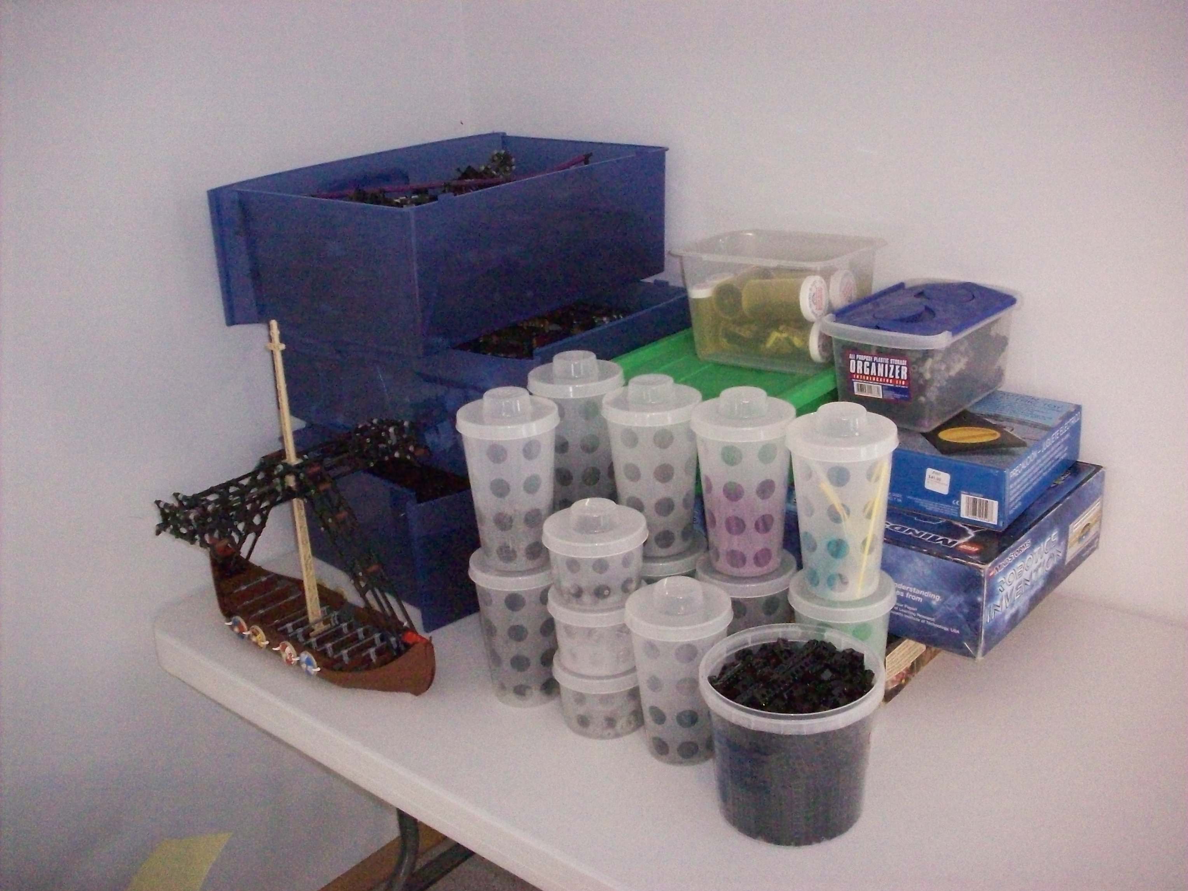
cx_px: 594
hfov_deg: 50.1
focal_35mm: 37
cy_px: 446
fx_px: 1270
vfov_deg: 38.7
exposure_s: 1/64
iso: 800
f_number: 2.8
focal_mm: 6.2
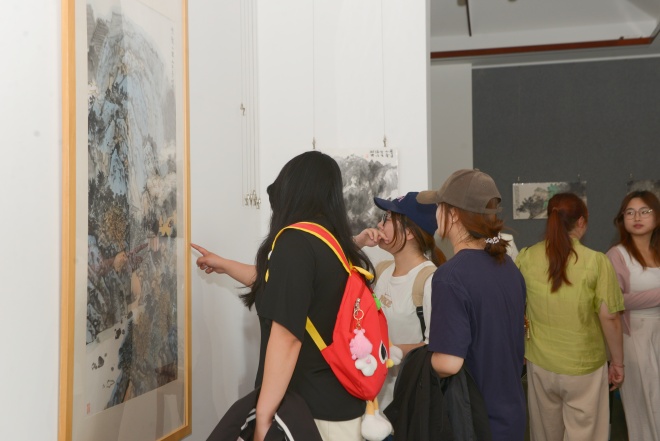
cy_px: 220
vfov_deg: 28.1
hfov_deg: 41.1
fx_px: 881
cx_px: 330
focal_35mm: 48
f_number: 7.1
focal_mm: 48
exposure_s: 1/160
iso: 280
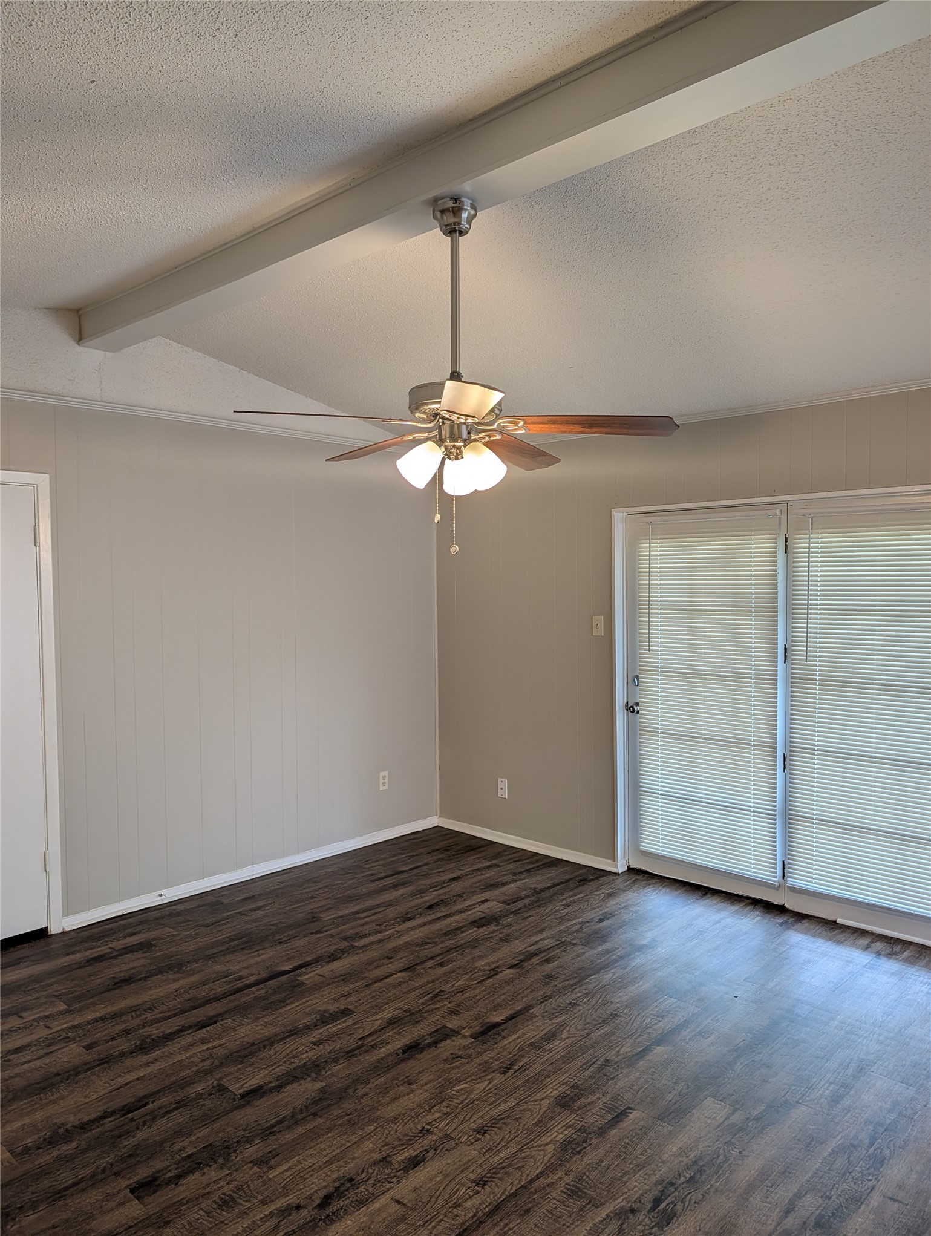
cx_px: 466
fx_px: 858
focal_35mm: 24
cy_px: 618
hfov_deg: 57.0
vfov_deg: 71.5
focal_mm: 6.9
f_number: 1.68
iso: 82
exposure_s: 1/120
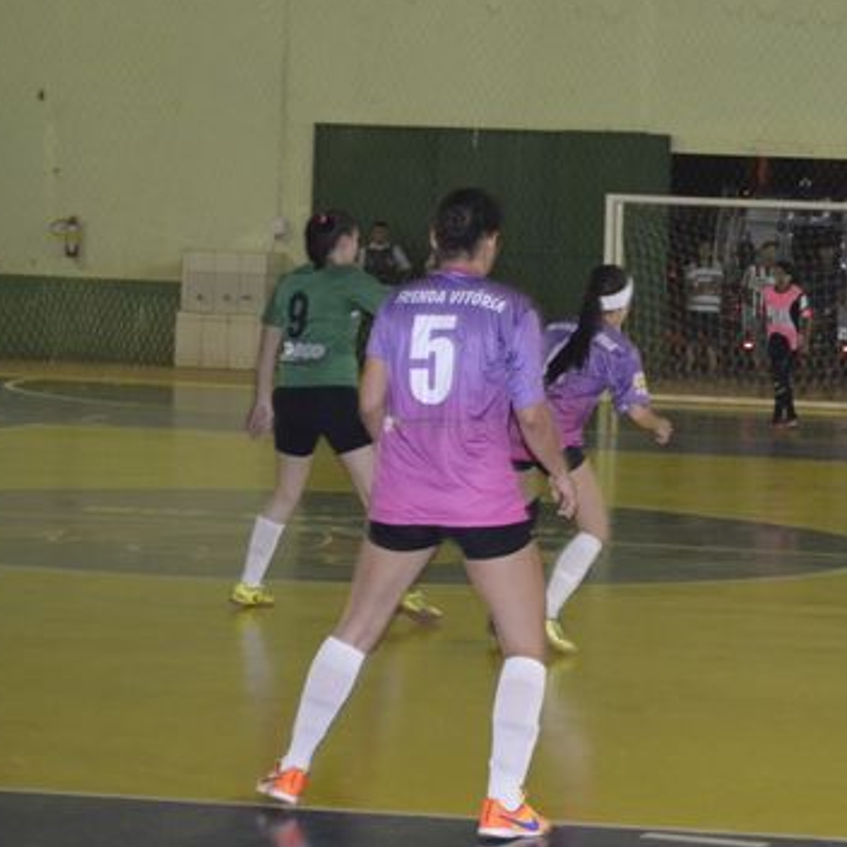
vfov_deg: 13.7
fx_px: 3516
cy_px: 430
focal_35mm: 127
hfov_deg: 13.6
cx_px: 775
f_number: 5.3
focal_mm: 44
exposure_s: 1/60
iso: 3200
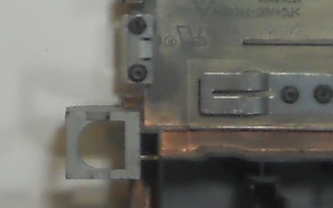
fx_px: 2895
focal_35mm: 319
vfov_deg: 4.1
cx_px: -111
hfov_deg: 6.5
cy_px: -207
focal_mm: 6.72
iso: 160
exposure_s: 1/30
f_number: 3.1
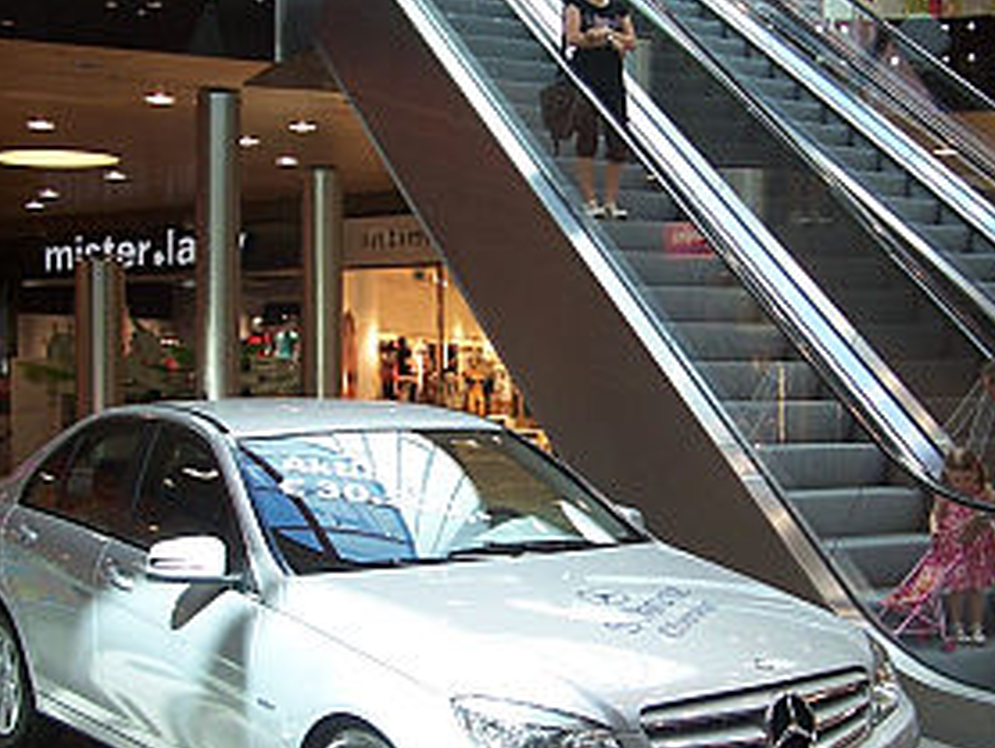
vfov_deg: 26.5
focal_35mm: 55
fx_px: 1582
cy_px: 455
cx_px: 594
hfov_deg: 34.8
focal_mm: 5.6
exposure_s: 1/90
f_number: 2.7
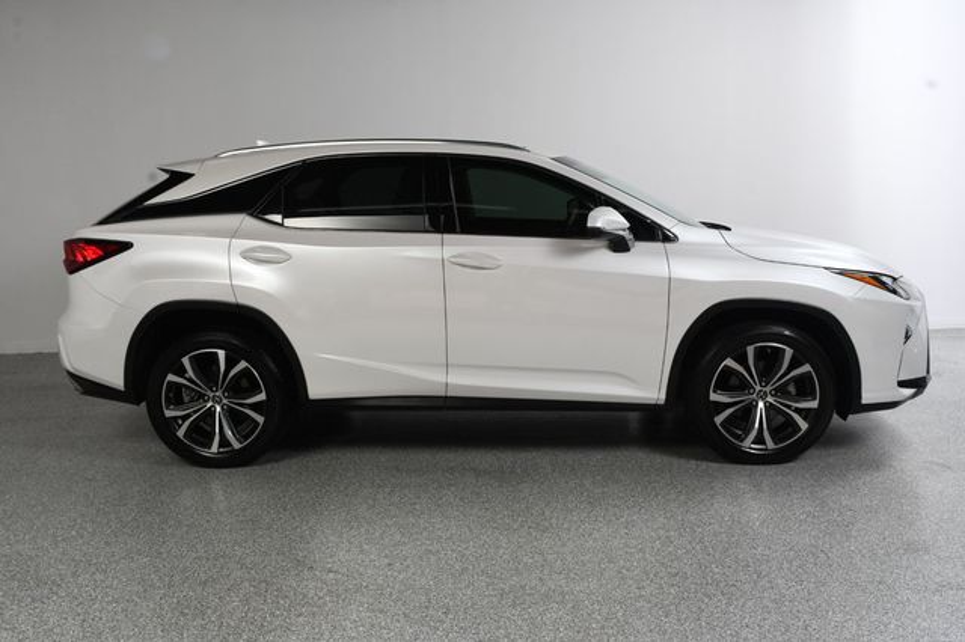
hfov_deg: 57.2
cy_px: 321
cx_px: 482
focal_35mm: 33
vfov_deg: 39.9
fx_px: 884
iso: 100
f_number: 11
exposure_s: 1/160
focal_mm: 22
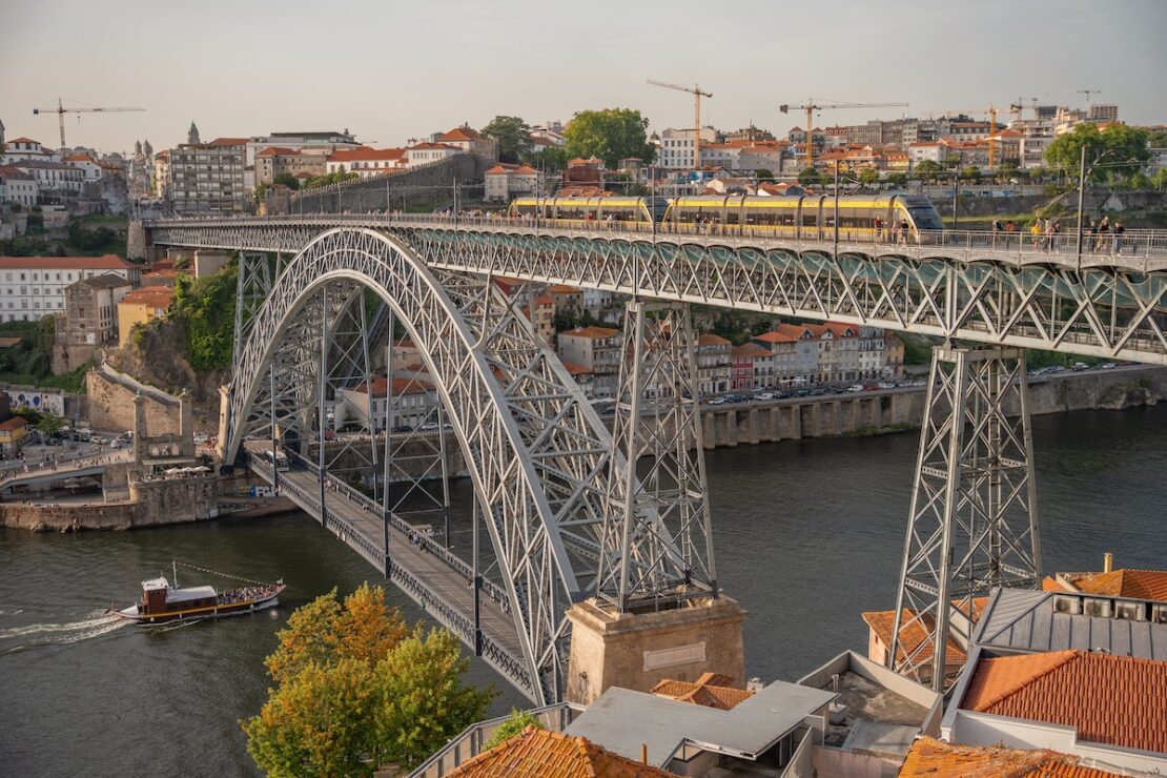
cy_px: 389
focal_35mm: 40
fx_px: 1310
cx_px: 584
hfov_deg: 48.0
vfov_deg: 33.1
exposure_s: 1/800
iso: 100
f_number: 3.5
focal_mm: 40.4
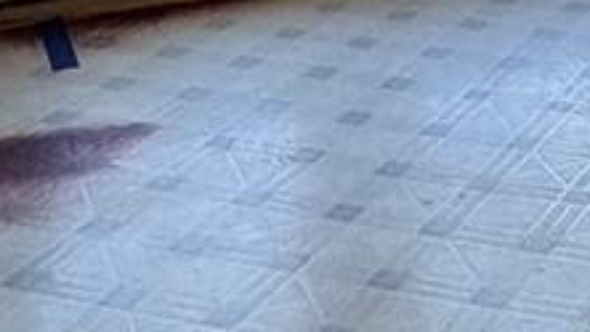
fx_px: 1721
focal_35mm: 110
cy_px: -560
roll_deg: -1.3
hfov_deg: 18.3
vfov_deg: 9.4
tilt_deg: -0.1
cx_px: 736
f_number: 2.2
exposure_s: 1/120
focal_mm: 2.22
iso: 64
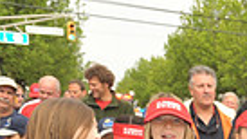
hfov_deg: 16.0
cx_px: 485
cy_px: 301
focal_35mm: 106
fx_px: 694
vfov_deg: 10.3
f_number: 7.1
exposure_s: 1/250
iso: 400
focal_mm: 24
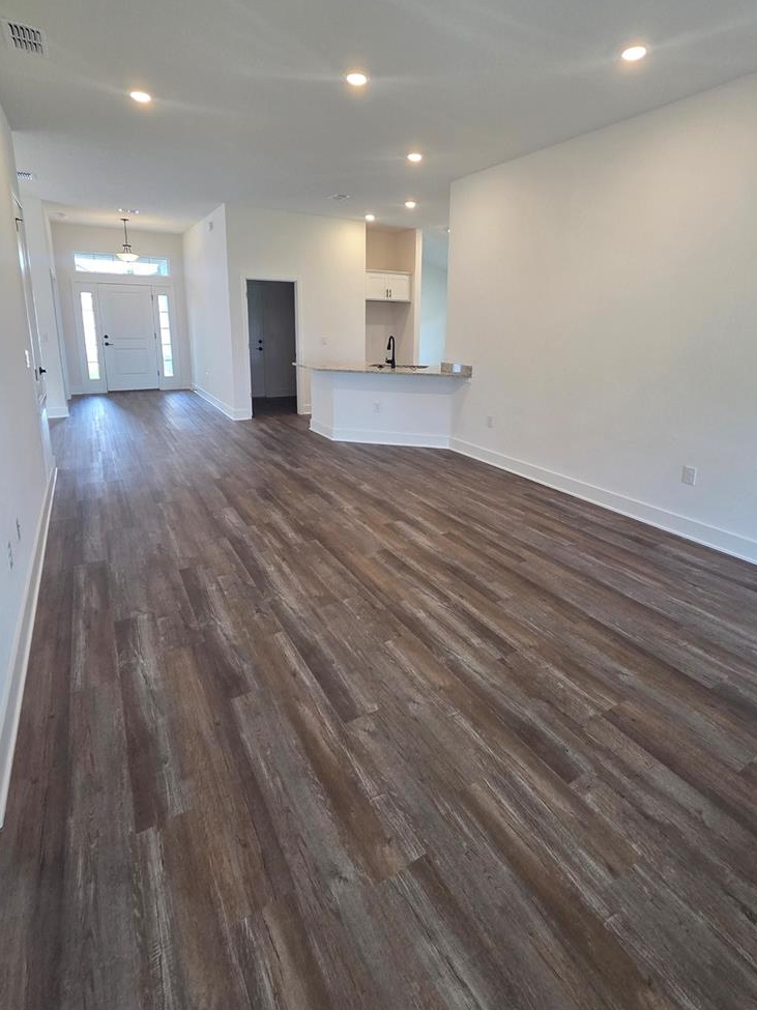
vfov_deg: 93.7
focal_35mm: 16
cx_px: 407
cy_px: 424
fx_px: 467
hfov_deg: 78.0
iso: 320
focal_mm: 2.2
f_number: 2.2
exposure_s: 1/120
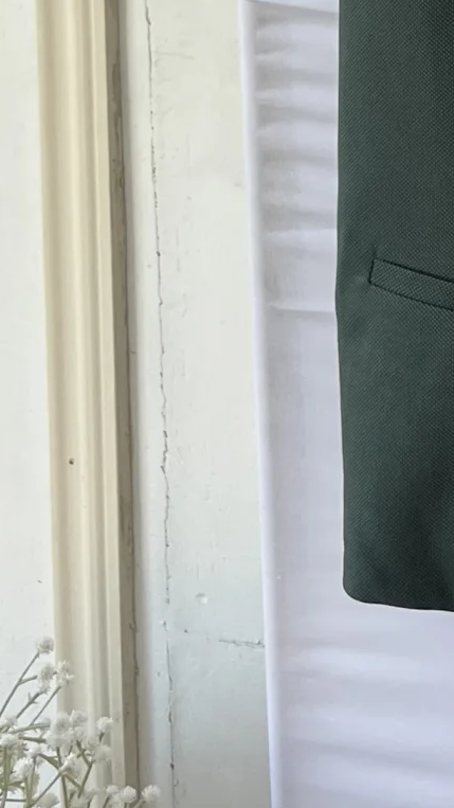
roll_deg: -0.1
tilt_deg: -8.0
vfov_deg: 20.3
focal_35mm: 95
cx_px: 840
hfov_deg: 11.7
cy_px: -281
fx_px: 2034
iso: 50
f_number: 1.6
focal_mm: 5.1
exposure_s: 1/121
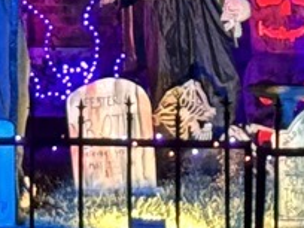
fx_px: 3100
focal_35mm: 353
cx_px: -80
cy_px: -54
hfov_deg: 5.6
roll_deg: -0.6
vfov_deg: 4.2
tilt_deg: +1.7
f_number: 1.78
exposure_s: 1/20
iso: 1000
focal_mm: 6.76
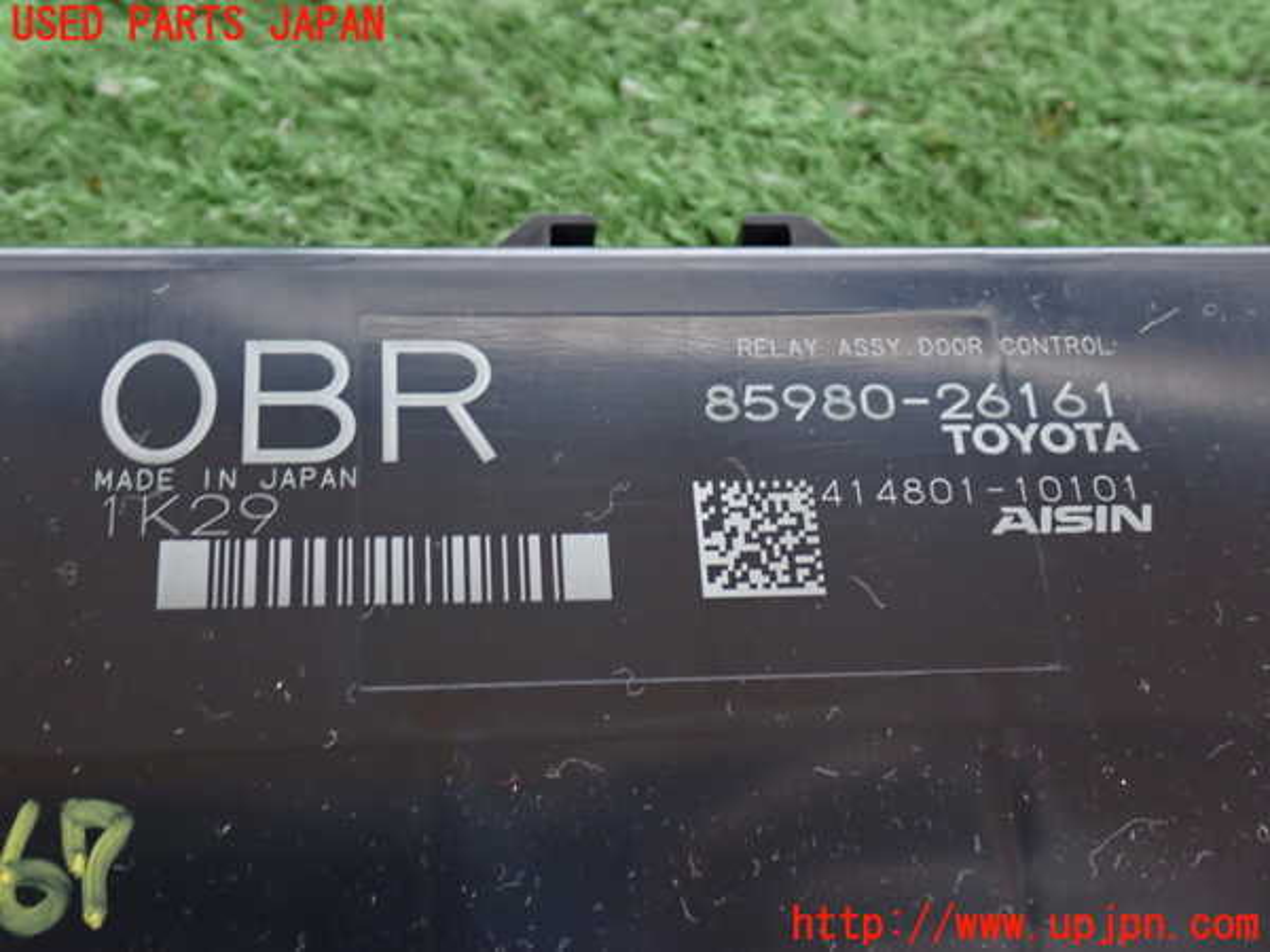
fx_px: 1724
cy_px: 476
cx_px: 635
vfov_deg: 30.9
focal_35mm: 47
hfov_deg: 40.4
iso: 800
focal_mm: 8.4
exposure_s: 1/13
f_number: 3.1
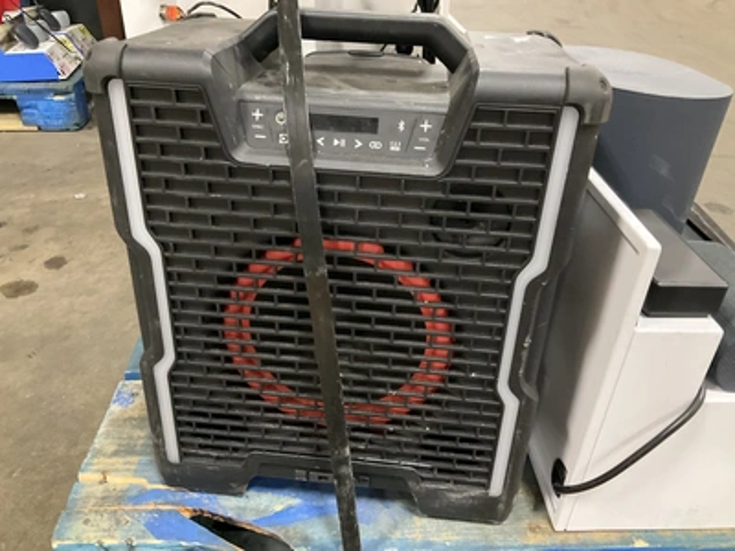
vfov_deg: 48.2
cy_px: 276
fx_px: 616
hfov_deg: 61.7
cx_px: 368
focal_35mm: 29
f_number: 1.8
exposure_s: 1/30
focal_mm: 3
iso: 500
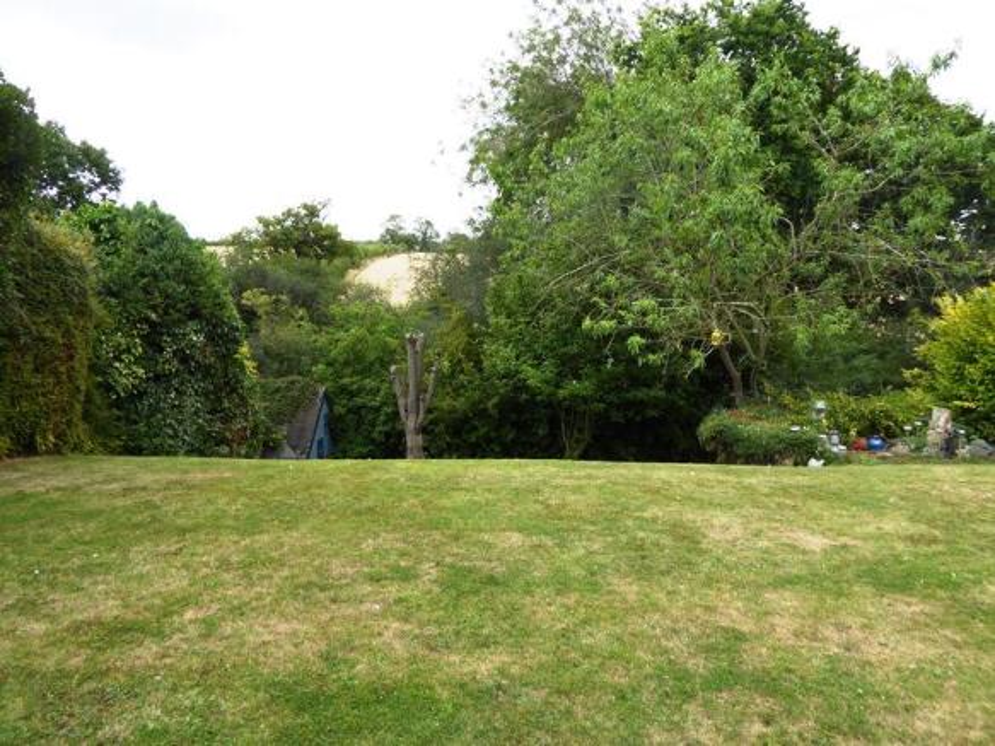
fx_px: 718
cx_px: 498
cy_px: 373
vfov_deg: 54.9
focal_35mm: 25
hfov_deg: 69.4
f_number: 3.3
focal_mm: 4.3
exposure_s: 1/250
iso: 125
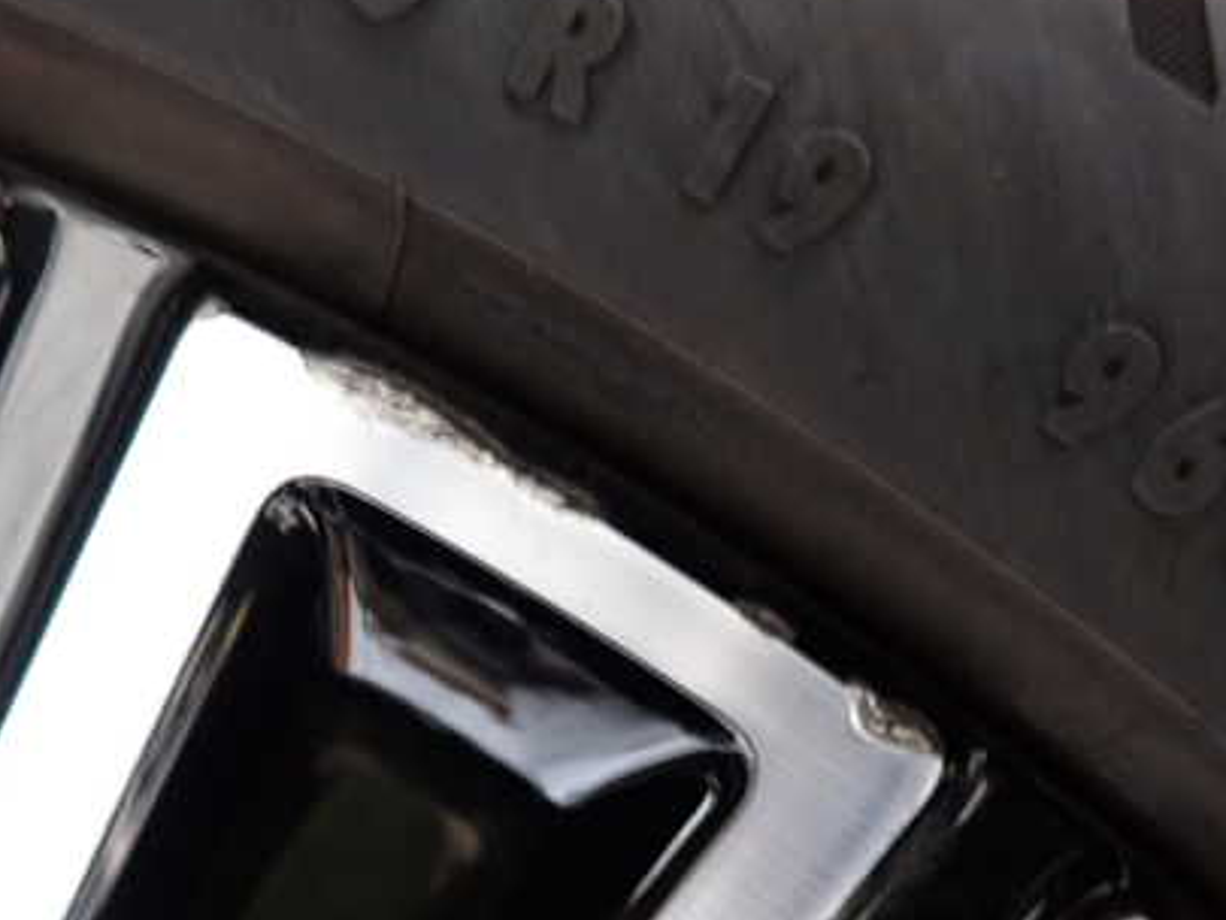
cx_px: 563
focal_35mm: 37
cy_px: 563
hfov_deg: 50.1
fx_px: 1311
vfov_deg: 38.5
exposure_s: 1/30
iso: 320
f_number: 2
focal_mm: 4.5
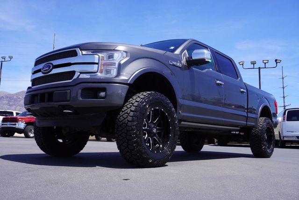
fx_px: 274
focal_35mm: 33
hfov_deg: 57.2
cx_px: 150
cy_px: 100
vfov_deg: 40.0
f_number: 9
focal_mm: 22
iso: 100
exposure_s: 1/125
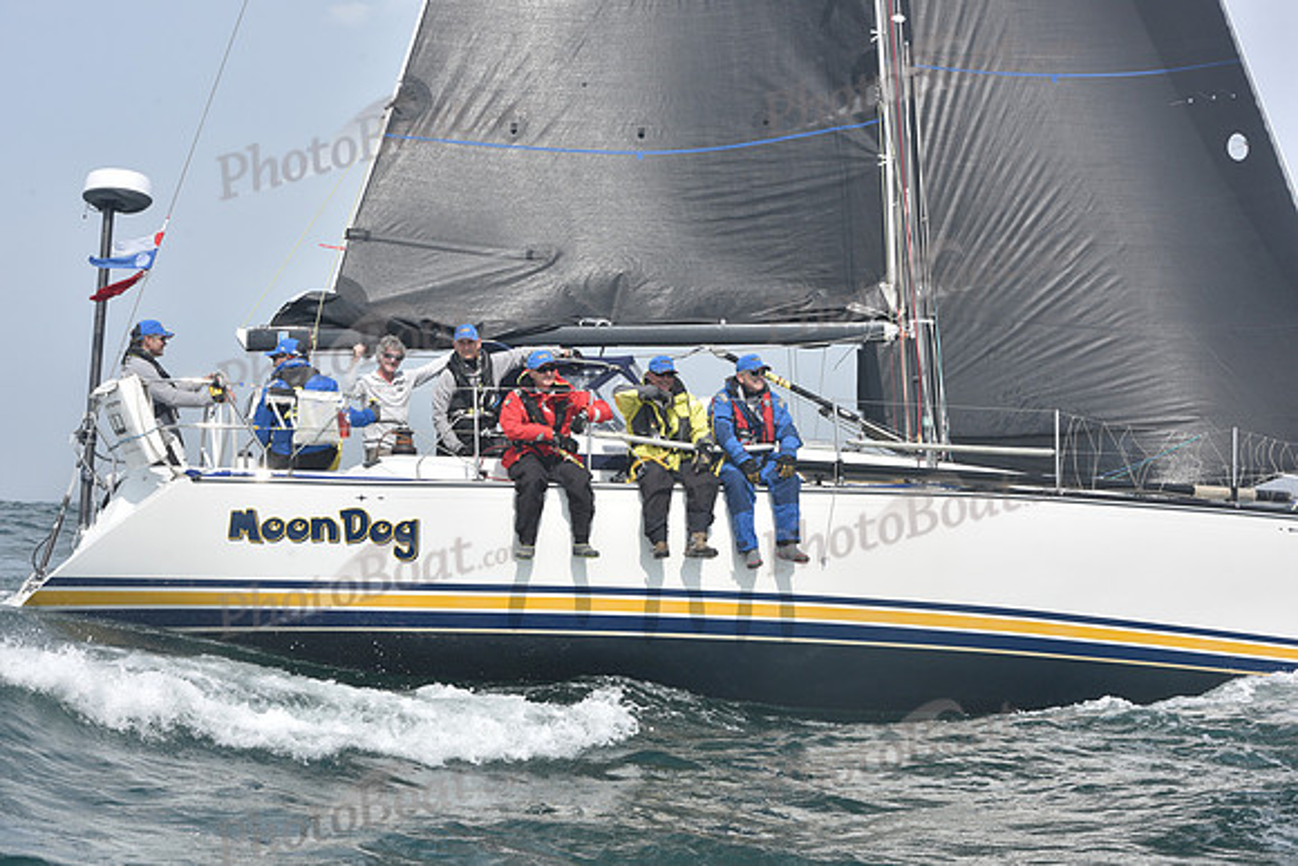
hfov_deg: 28.8
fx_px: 2524
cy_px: 433
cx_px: 649
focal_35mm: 70
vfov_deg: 19.5
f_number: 13
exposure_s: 1/800
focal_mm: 70
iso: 320
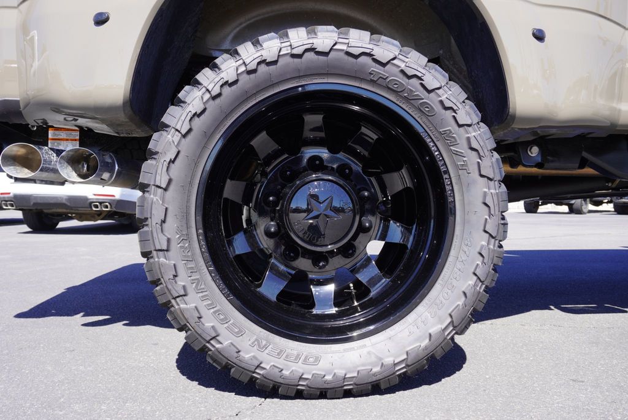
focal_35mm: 32
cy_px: 210
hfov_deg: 59.5
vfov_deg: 41.8
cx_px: 314
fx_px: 550
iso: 100
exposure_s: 1/100
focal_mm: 21
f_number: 6.3
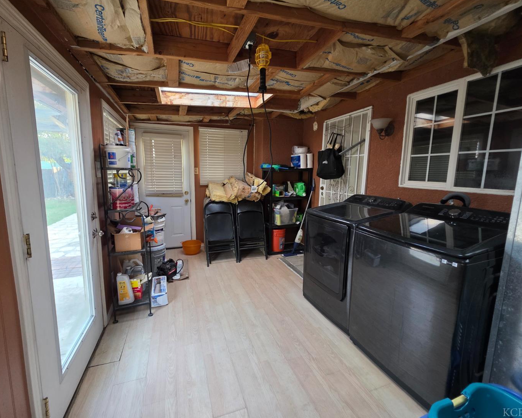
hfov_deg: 100.6
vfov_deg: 88.0
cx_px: 248
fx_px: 216
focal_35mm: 14
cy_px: 205
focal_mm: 2.2
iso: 320
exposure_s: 1/60
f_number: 1.9
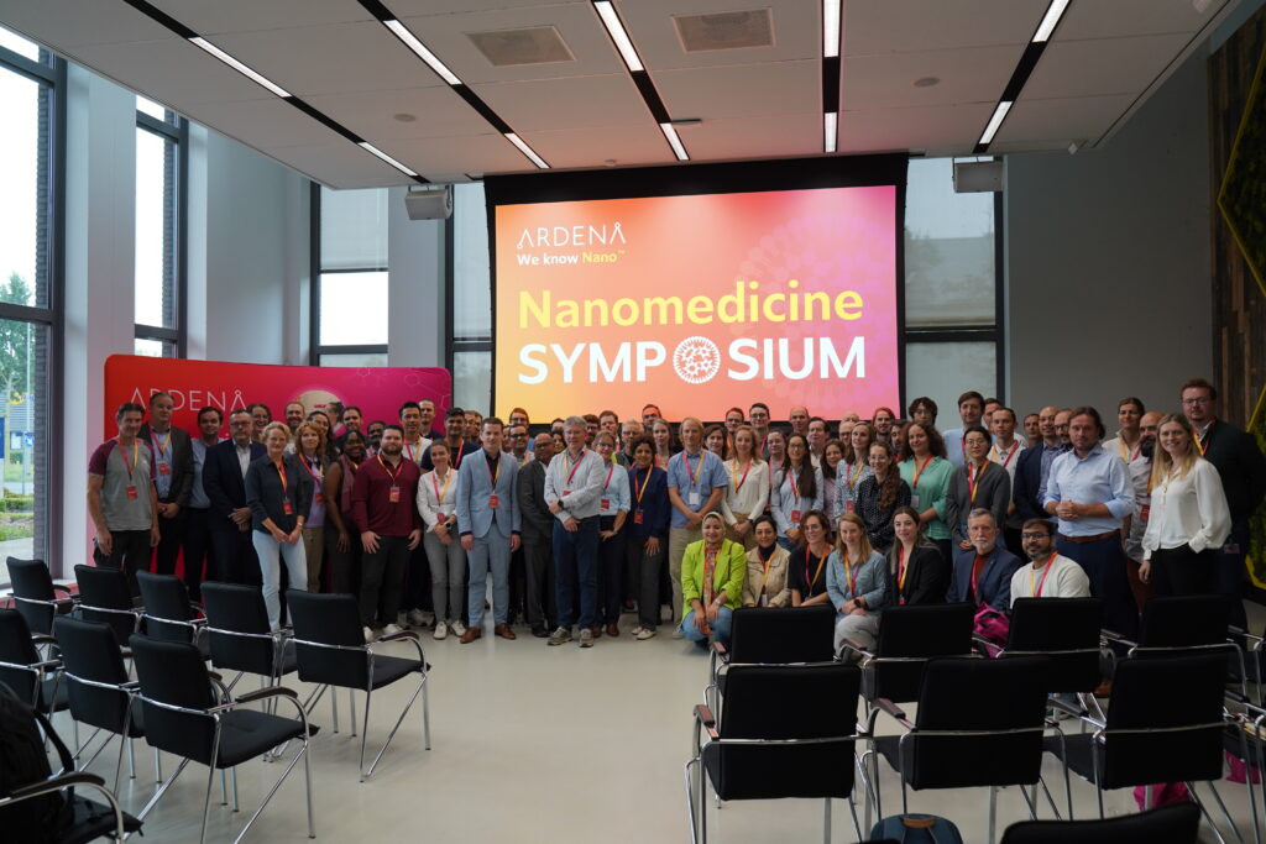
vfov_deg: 46.4
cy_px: 422
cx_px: 633
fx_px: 985
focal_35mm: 28
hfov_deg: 65.5
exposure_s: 1/160
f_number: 4
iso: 1000
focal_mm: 28
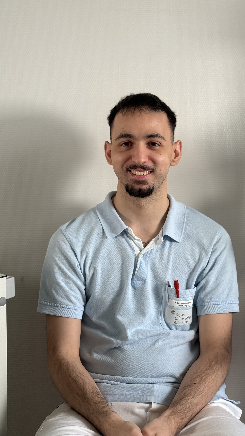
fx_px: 635
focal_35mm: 55
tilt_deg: -4.2
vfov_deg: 37.8
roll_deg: -0.5
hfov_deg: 21.8
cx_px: 144
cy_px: 221
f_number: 1.78
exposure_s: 1/121
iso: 80
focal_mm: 6.76
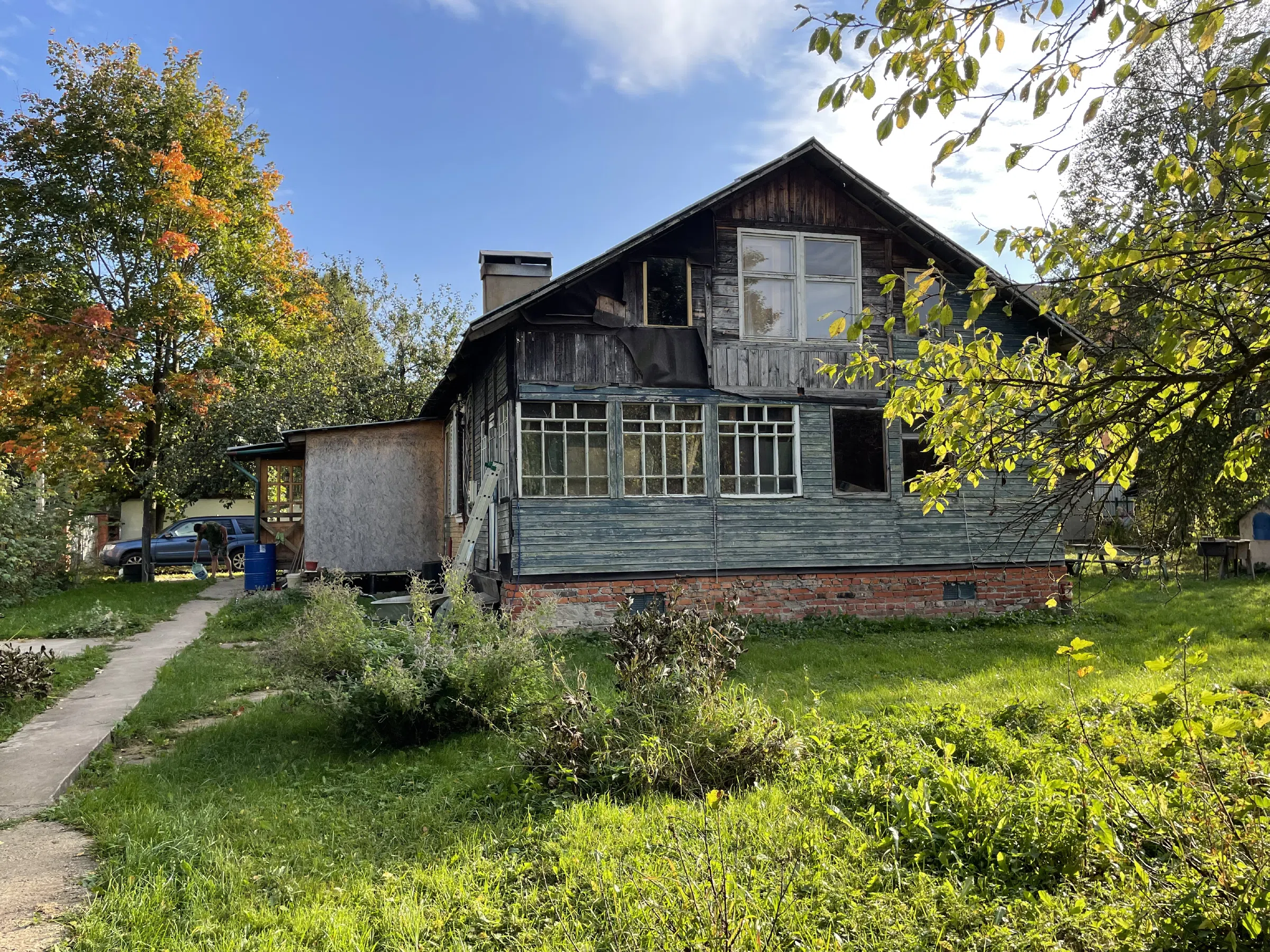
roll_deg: +0.7
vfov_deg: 53.1
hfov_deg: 67.3
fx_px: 954
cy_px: 476
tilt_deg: +5.3
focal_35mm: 26
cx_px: 635
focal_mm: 4.2
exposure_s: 1/903
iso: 32
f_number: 1.6
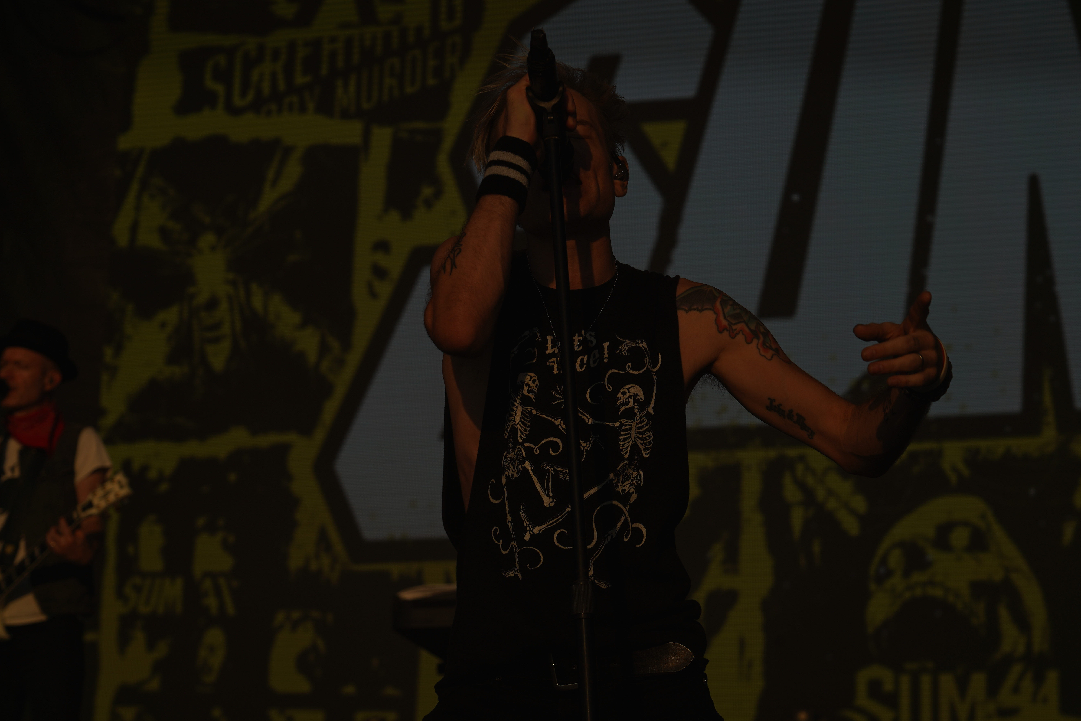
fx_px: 3153
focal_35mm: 105
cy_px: 360
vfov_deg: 13.0
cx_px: 540
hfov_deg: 19.5
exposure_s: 1/1000
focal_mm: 105
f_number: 8
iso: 100
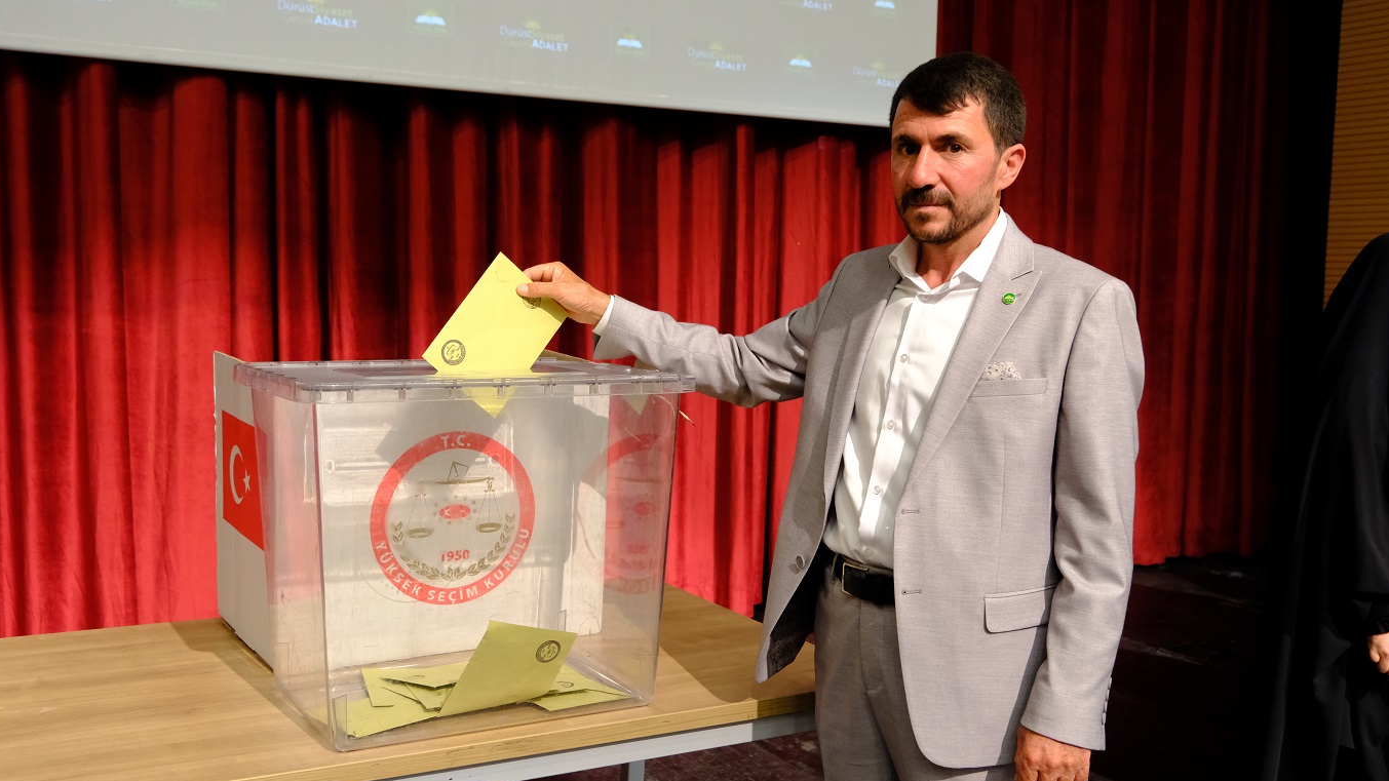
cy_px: 409
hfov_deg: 54.0
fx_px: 1363
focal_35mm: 37
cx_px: 692
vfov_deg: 32.0
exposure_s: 1/50
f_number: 4
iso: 1600
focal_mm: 23.5
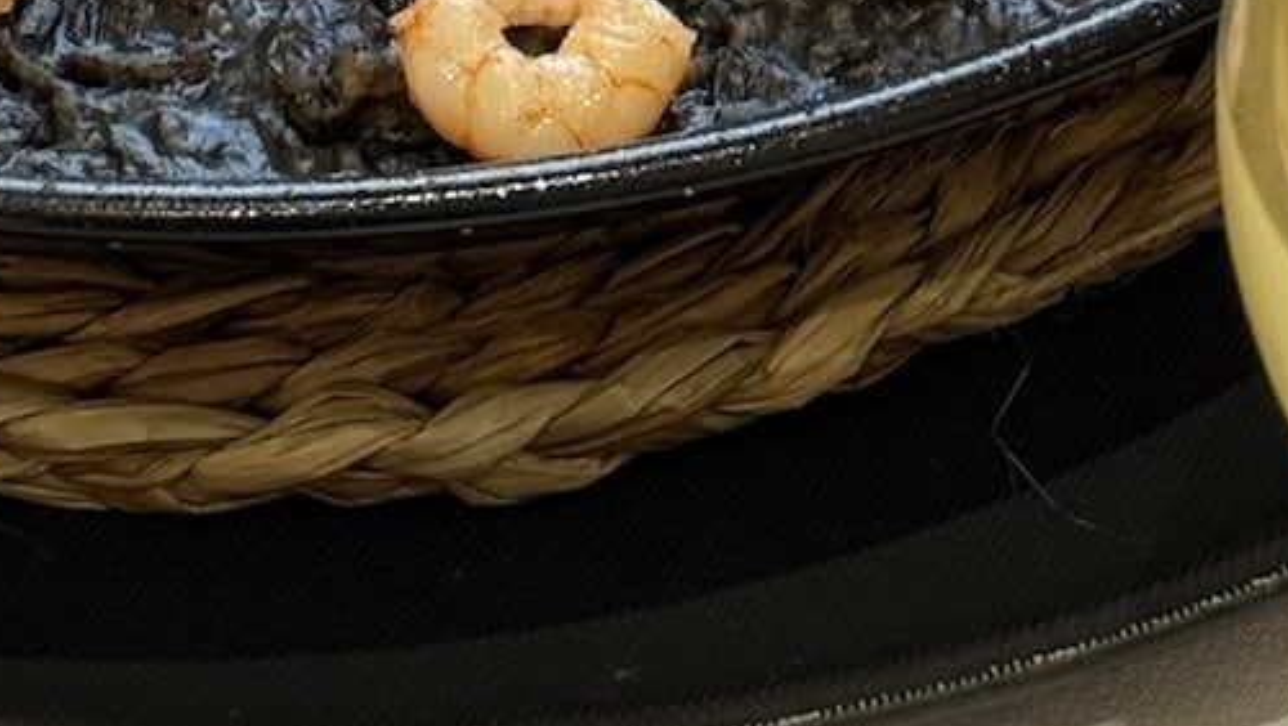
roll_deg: -0.4
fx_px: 7313
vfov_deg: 5.5
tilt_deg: -40.0
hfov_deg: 10.0
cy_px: -1045
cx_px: 291
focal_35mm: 214
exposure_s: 1/98
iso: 100
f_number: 1.78
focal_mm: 6.76
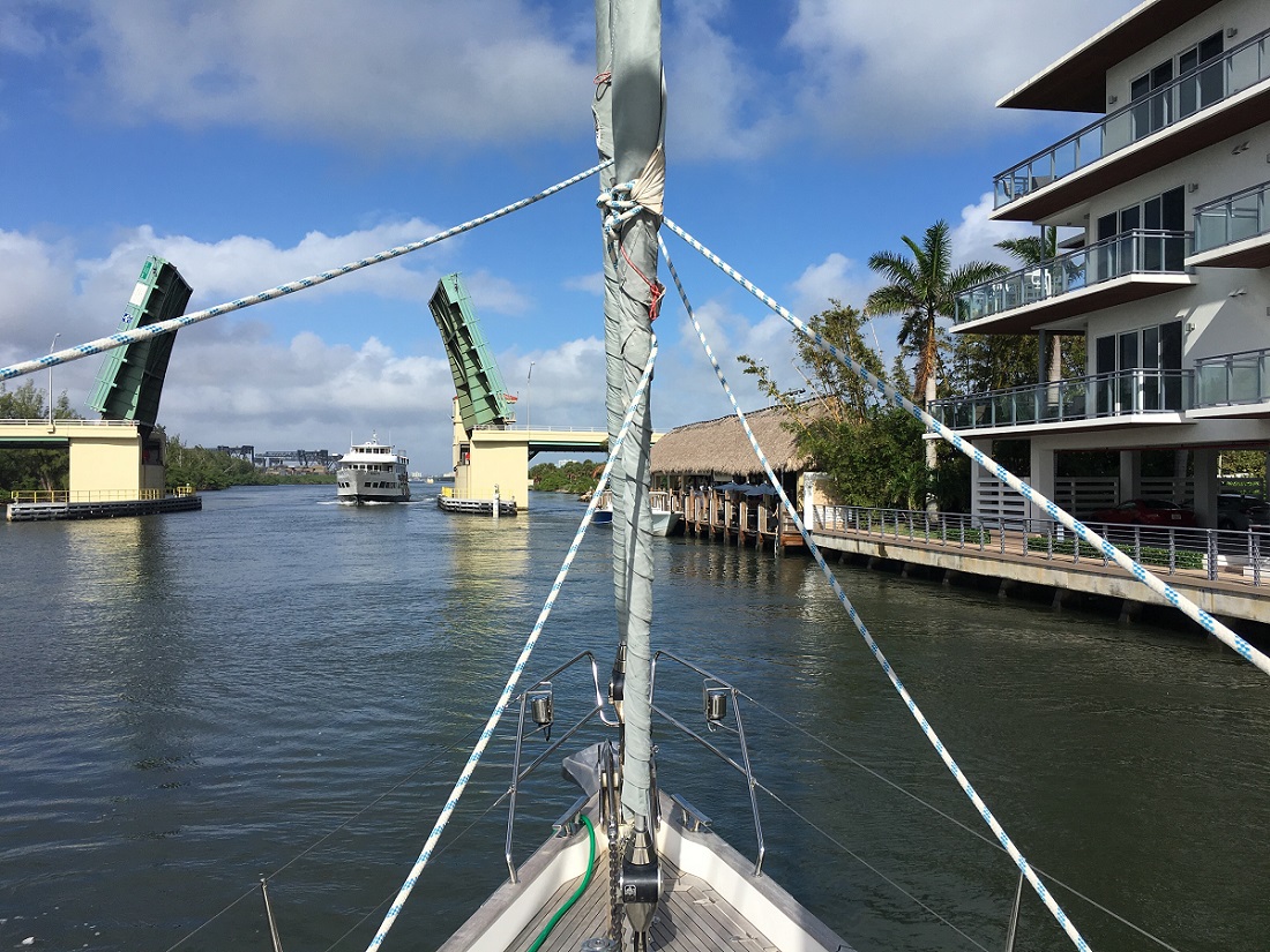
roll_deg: -0.5
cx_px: 635
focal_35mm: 29
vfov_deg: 48.2
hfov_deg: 61.7
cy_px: 476
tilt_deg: +1.3
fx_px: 1064
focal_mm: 4.15
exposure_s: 1/3077
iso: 25
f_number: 2.2
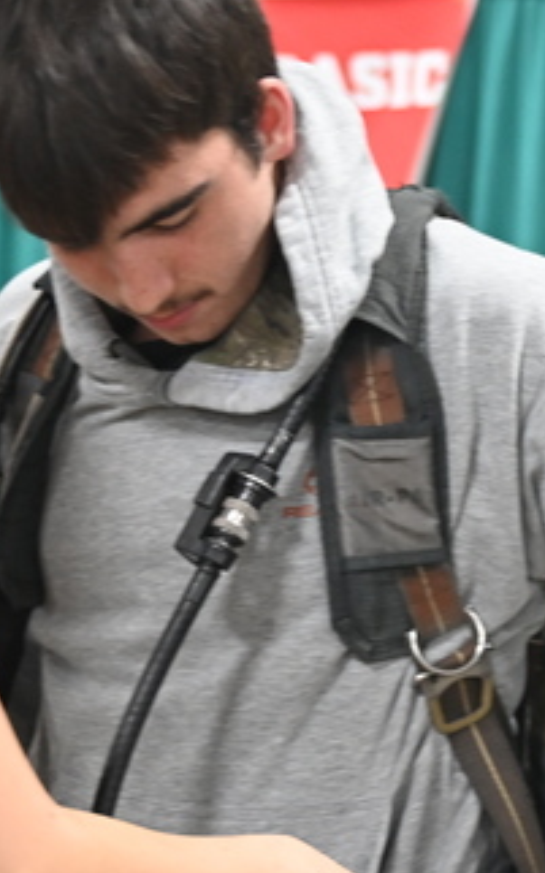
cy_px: 541
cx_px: 748
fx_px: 2926
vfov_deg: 17.0
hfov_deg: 10.4
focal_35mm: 123
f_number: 2.8
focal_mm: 38
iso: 1800
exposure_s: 1/125
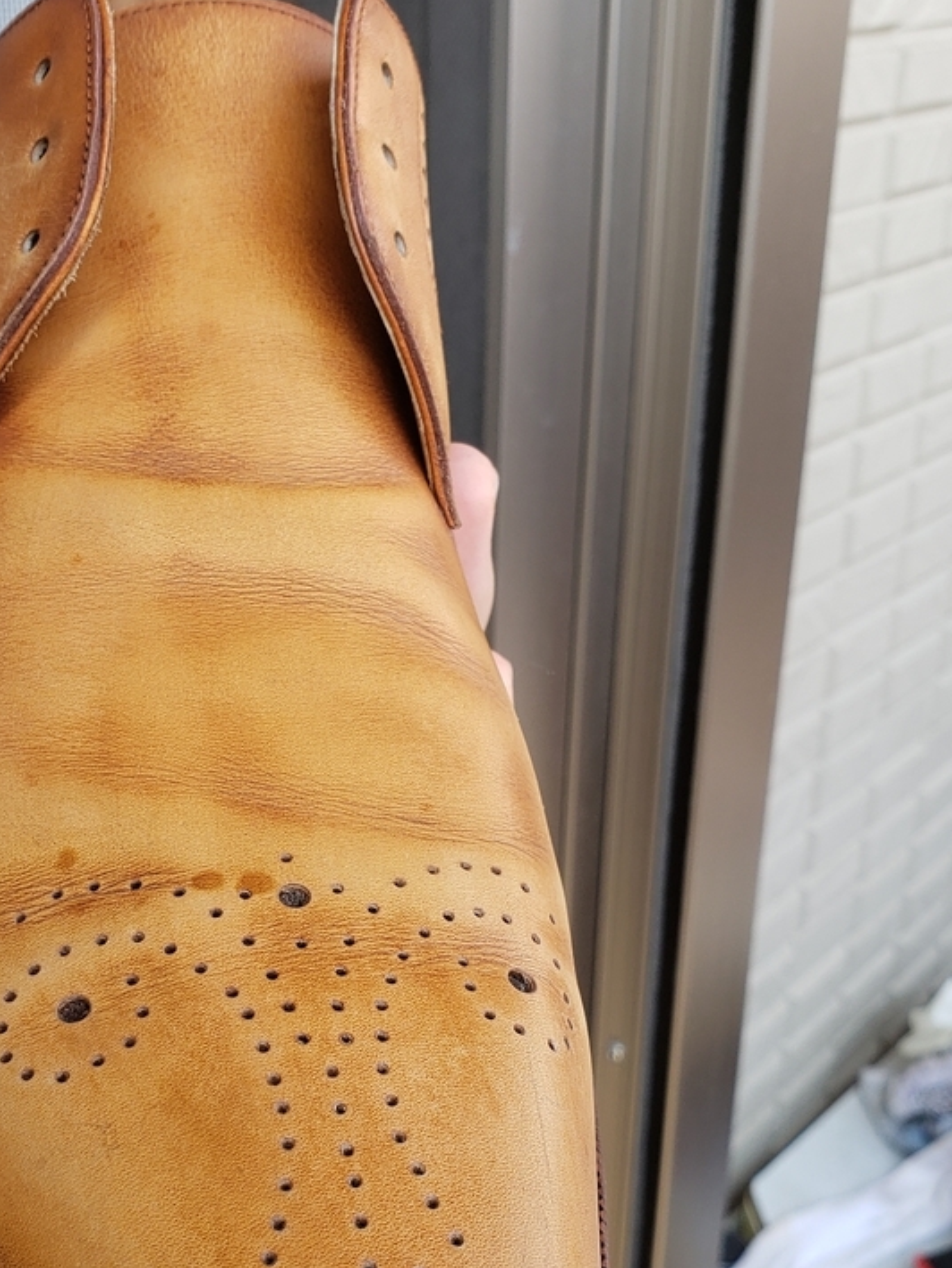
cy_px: 798
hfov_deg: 32.6
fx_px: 1613
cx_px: 317
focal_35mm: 44
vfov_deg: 42.6
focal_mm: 4.3
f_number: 2.4
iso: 50
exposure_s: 1/198
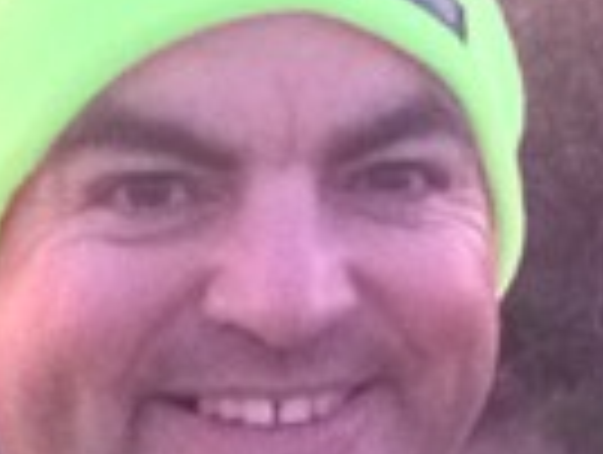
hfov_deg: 16.1
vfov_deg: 12.4
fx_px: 2094
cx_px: 572
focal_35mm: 120
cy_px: 162
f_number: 2.4
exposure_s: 1/15
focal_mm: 2.15
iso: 1250
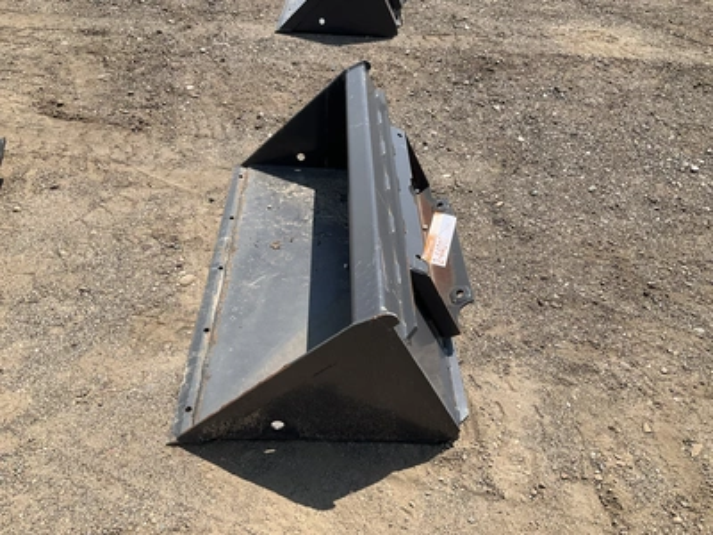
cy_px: 268
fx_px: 597
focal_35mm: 29
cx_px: 356
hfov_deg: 61.7
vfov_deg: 48.2
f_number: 1.8
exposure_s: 1/1490
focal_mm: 3
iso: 25
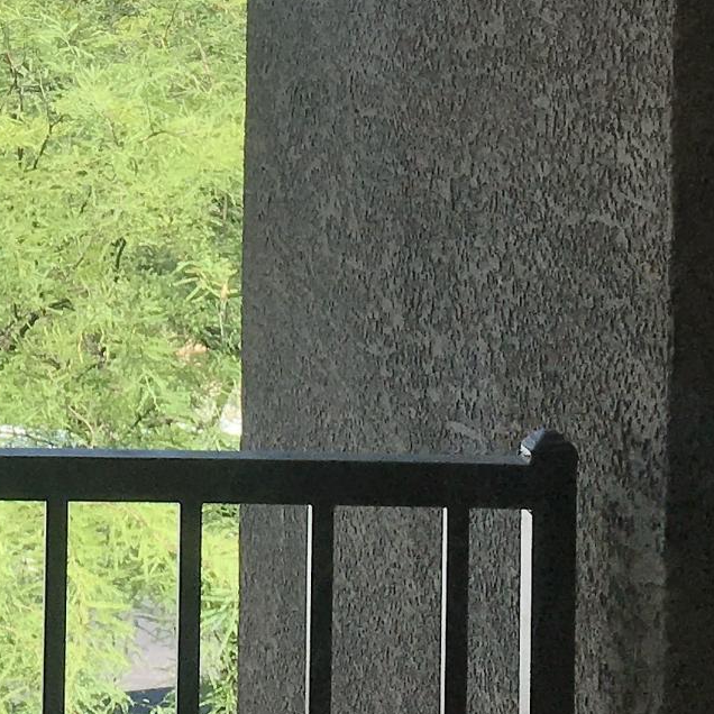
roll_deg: -1.1
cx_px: -107
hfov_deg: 14.0
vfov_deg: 14.0
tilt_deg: -0.6
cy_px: -146
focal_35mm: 121
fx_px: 2824
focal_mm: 4.15
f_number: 2.2
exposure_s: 1/732
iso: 40
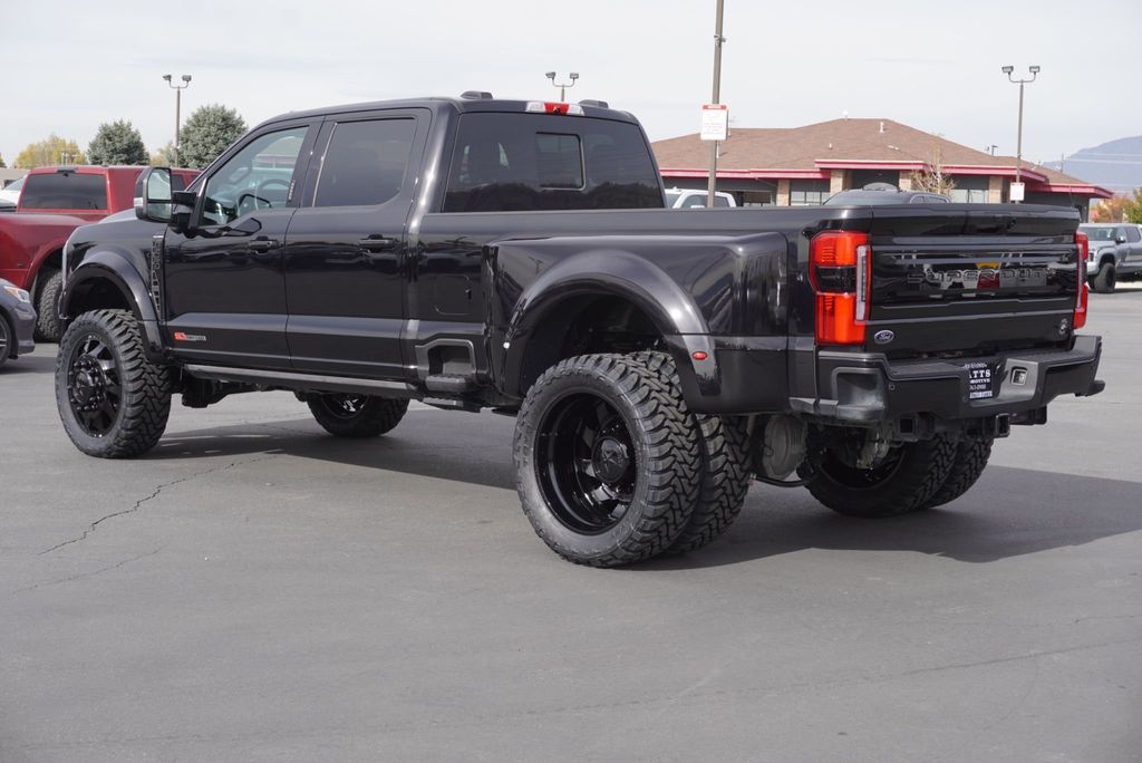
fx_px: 1762
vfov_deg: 24.4
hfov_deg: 35.9
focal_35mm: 56
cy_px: 382
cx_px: 571
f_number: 8
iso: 100
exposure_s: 1/160
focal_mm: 37
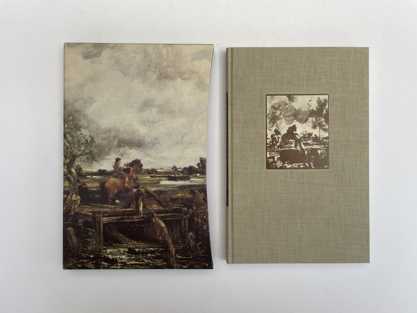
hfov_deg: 67.3
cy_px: 156
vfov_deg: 53.1
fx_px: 313
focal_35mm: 26
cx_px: 208
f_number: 1.6
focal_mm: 4.2
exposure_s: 1/596
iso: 32
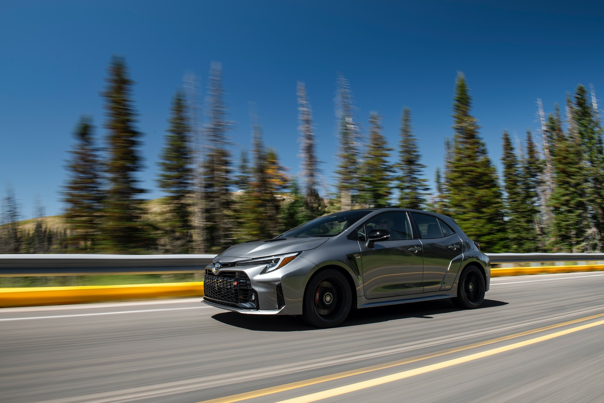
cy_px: 202
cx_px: 302
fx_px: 403
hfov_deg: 73.7
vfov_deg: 53.2
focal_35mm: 24
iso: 50
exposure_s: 1/20
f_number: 11
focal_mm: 24
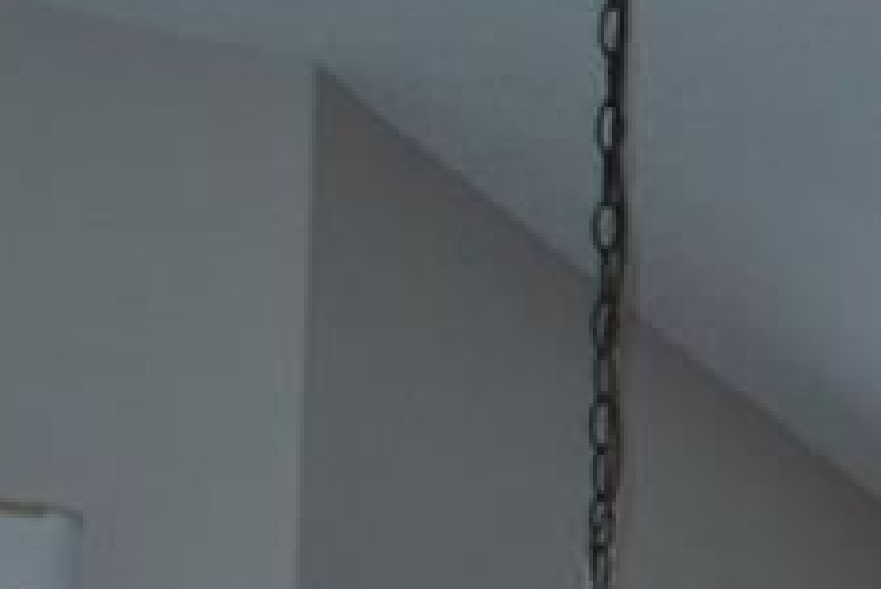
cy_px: 1810
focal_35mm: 258
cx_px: 2611
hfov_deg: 7.1
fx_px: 6318
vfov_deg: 5.0
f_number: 4.2
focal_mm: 24
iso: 200
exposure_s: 1/60
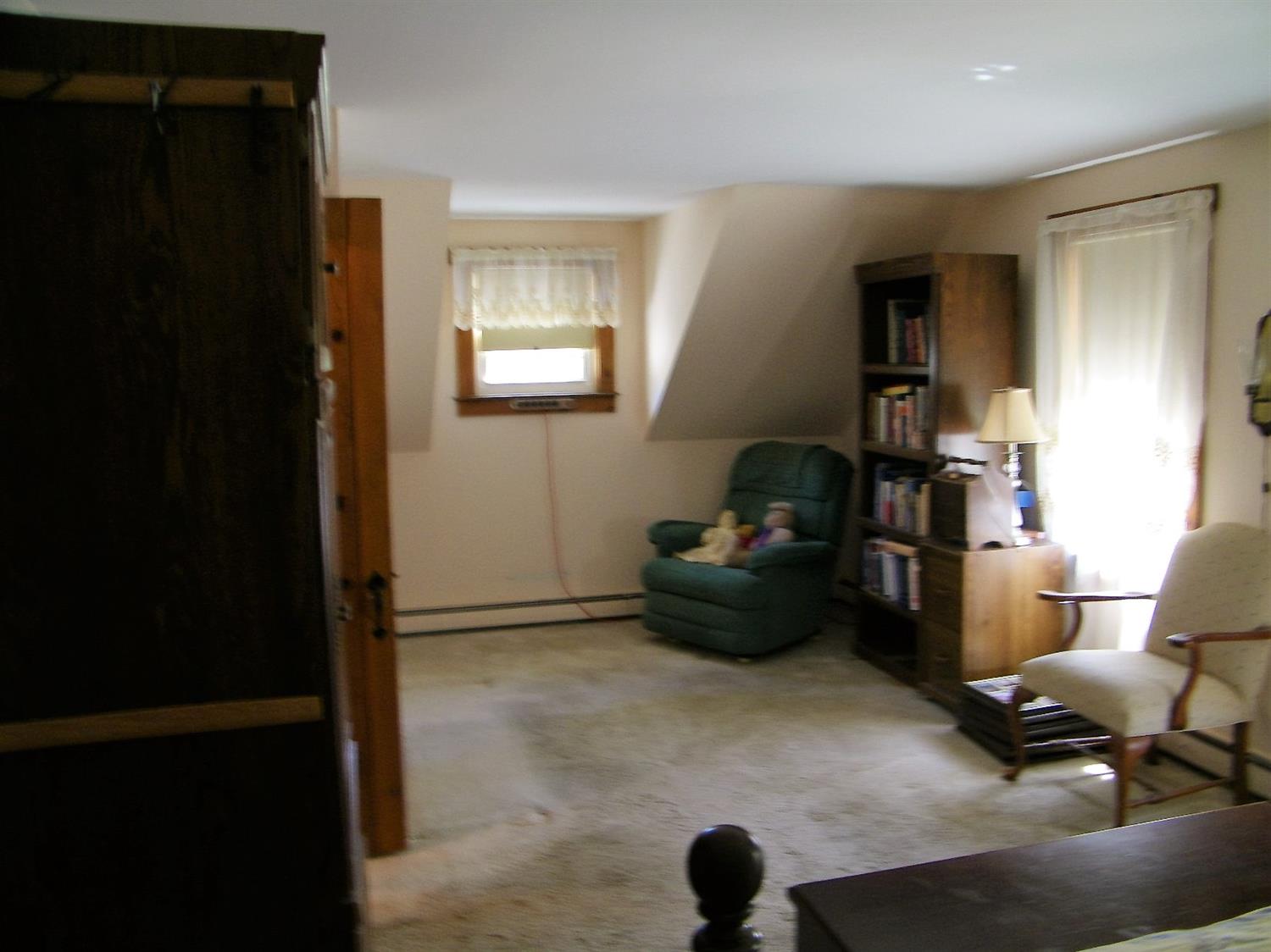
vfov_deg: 49.7
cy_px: 476
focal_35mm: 28
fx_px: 1028
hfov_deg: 63.5
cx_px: 636
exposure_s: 1/2.5
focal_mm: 5
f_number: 3.5
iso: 80
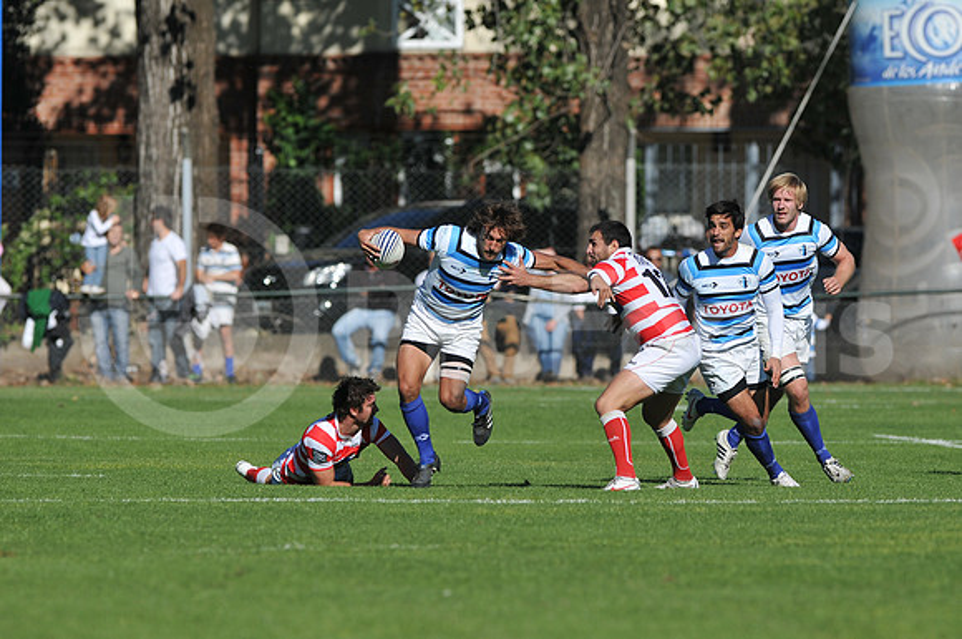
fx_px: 12008
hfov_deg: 4.6
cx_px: 481
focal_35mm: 450
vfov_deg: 3.0
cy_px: 320
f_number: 3.5
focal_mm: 300
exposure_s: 1/4000
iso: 200
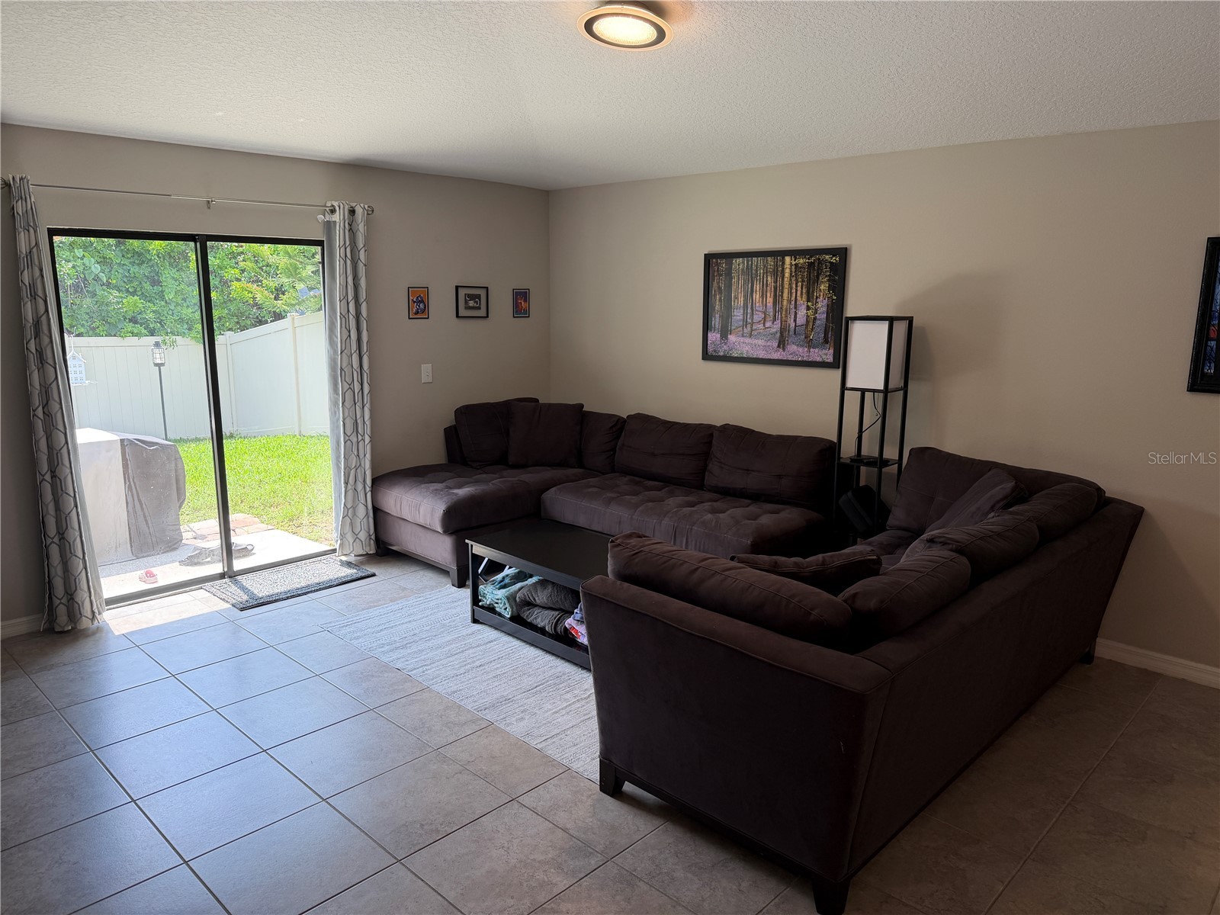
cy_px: 458
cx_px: 610
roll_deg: -0.3
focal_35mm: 24
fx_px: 846
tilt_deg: -11.3
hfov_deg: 71.6
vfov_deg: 56.8
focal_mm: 6.76
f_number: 1.78
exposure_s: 1/172
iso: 80
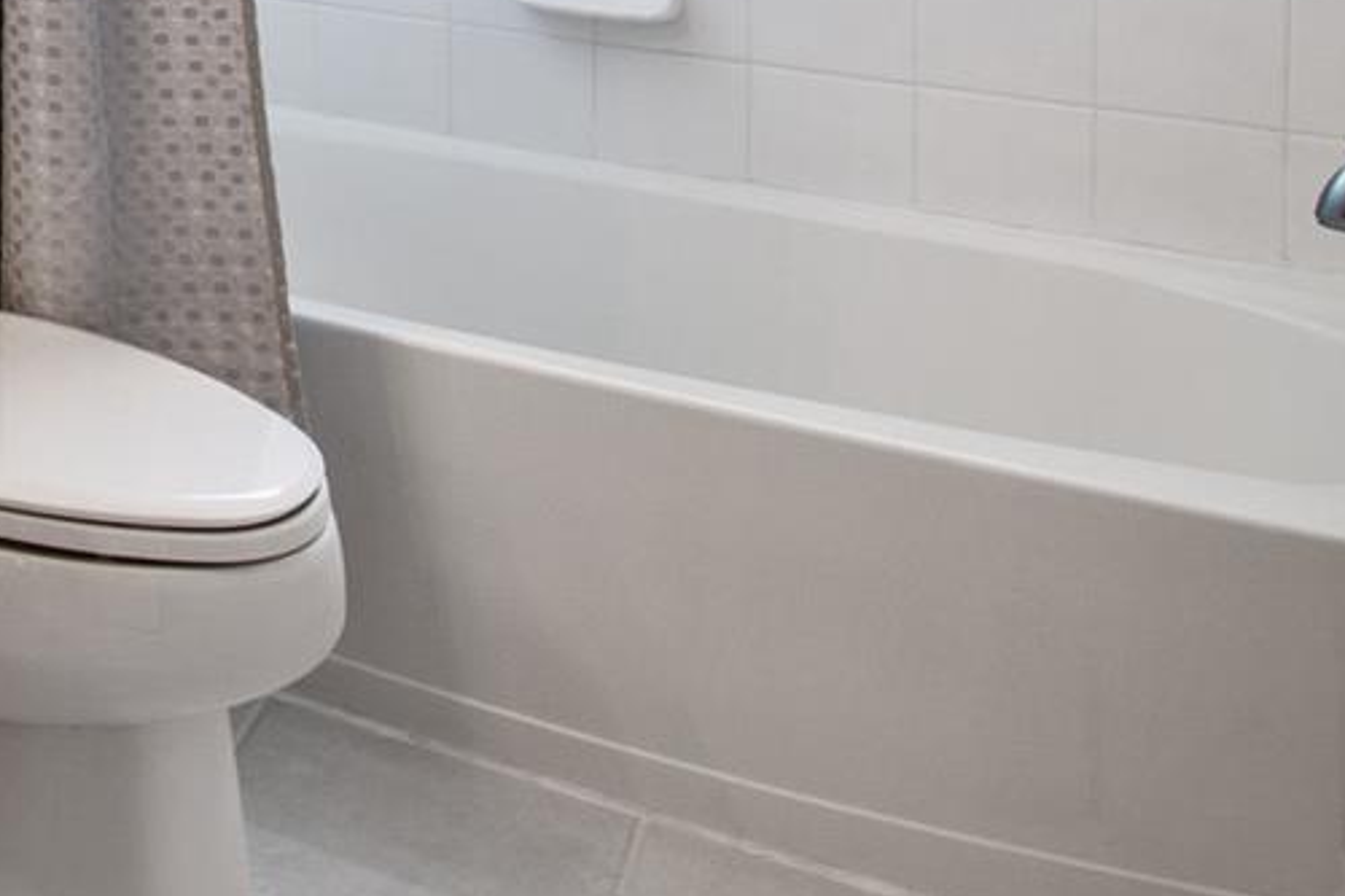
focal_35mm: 48
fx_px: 1793
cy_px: -457
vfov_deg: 22.7
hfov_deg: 27.3
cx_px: -710
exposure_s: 1/6
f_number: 7.1
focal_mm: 10
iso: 100
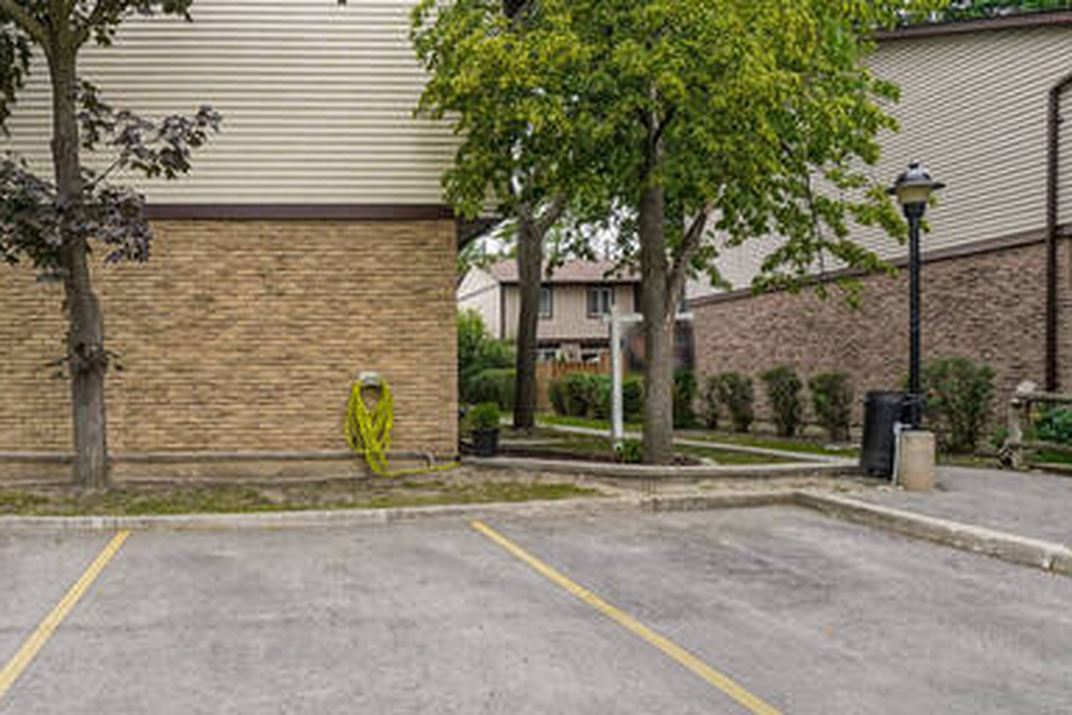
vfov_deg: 49.6
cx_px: 304
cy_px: 194
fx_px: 744
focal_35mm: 25
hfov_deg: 68.1
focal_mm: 10
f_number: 7.1
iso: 250
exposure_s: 1/100
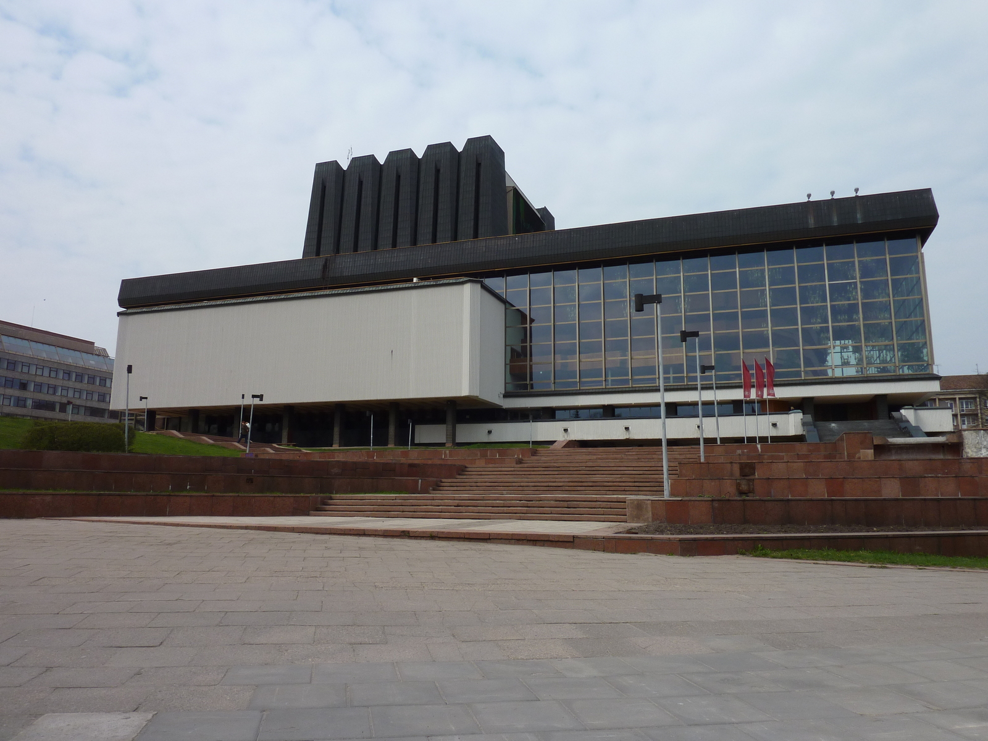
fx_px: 714
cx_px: 494
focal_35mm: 25
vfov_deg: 54.9
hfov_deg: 69.4
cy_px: 370
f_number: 5
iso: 80
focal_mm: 4.1
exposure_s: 1/500
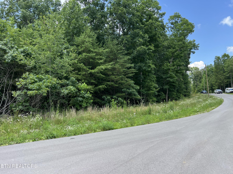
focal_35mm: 26
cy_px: 87
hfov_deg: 67.3
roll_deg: +1.1
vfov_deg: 53.1
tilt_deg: +3.7
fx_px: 175
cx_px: 116
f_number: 1.5
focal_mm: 5.7
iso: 50
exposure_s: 1/1019
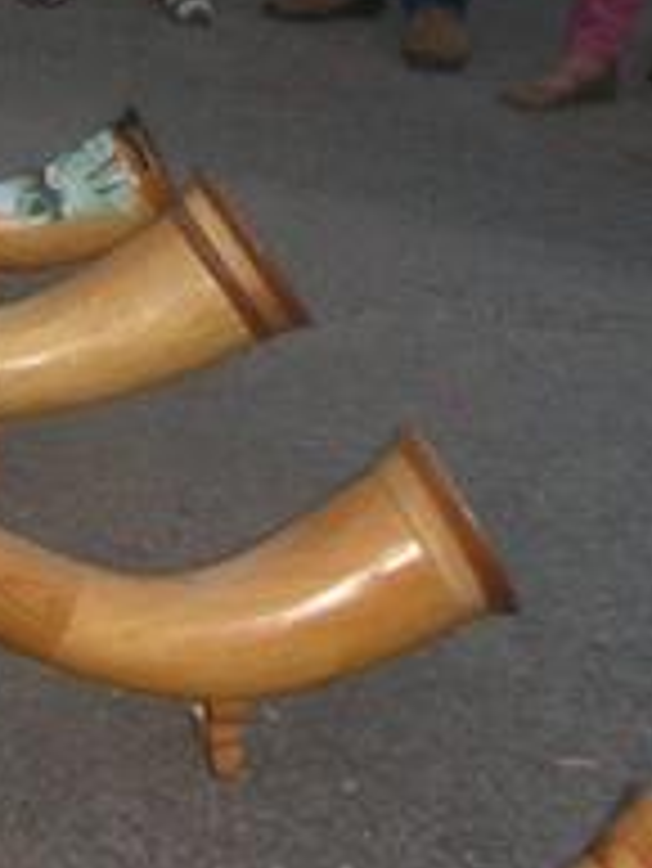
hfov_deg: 12.7
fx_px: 2910
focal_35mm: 116
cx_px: 112
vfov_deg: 16.5
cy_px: -63
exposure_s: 1/60.1
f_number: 2.8
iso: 101
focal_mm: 5.8
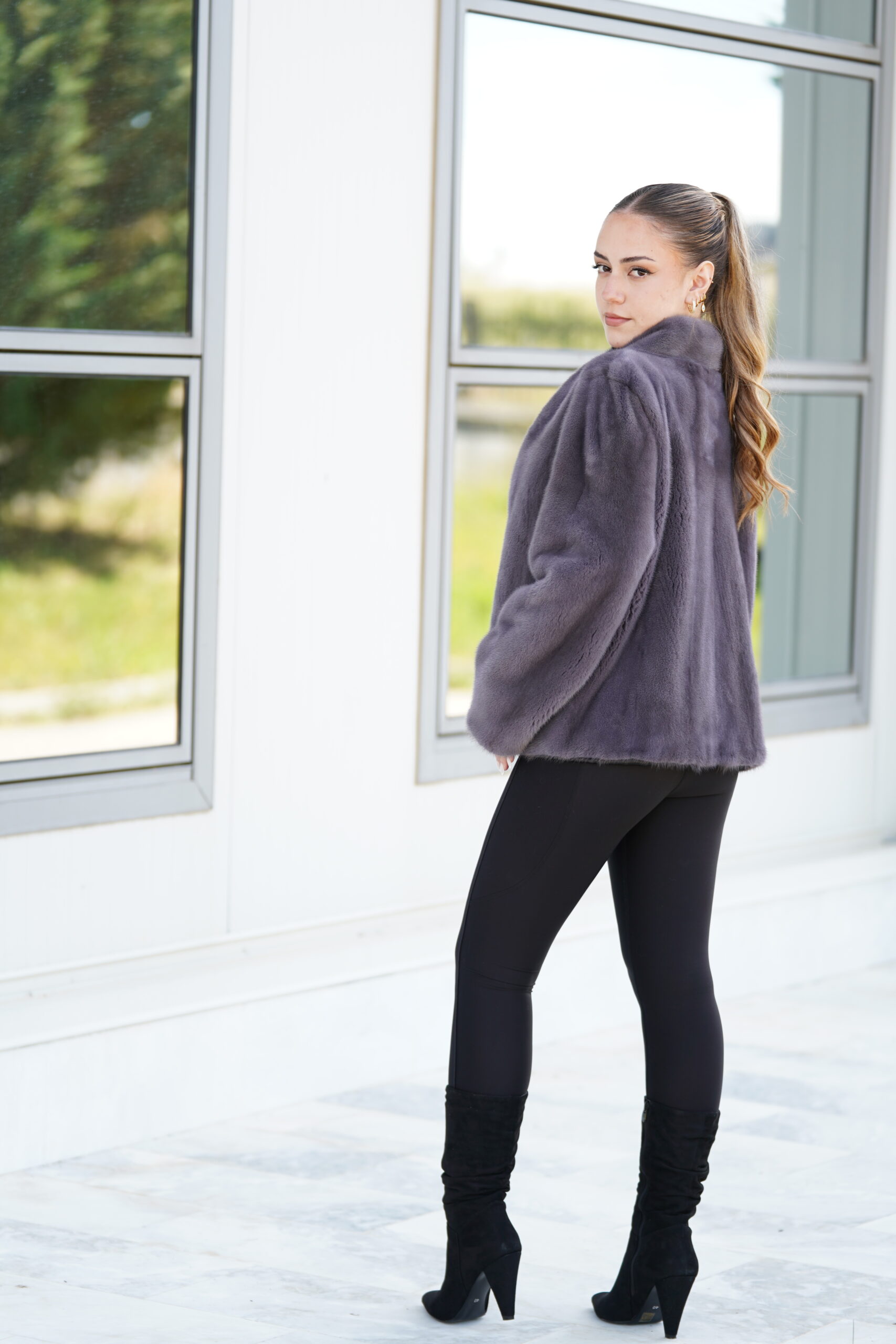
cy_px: 672
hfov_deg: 13.2
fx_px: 3882
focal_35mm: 104
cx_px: 448
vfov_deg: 19.6
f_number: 2.8
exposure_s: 1/250
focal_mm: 104
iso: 160
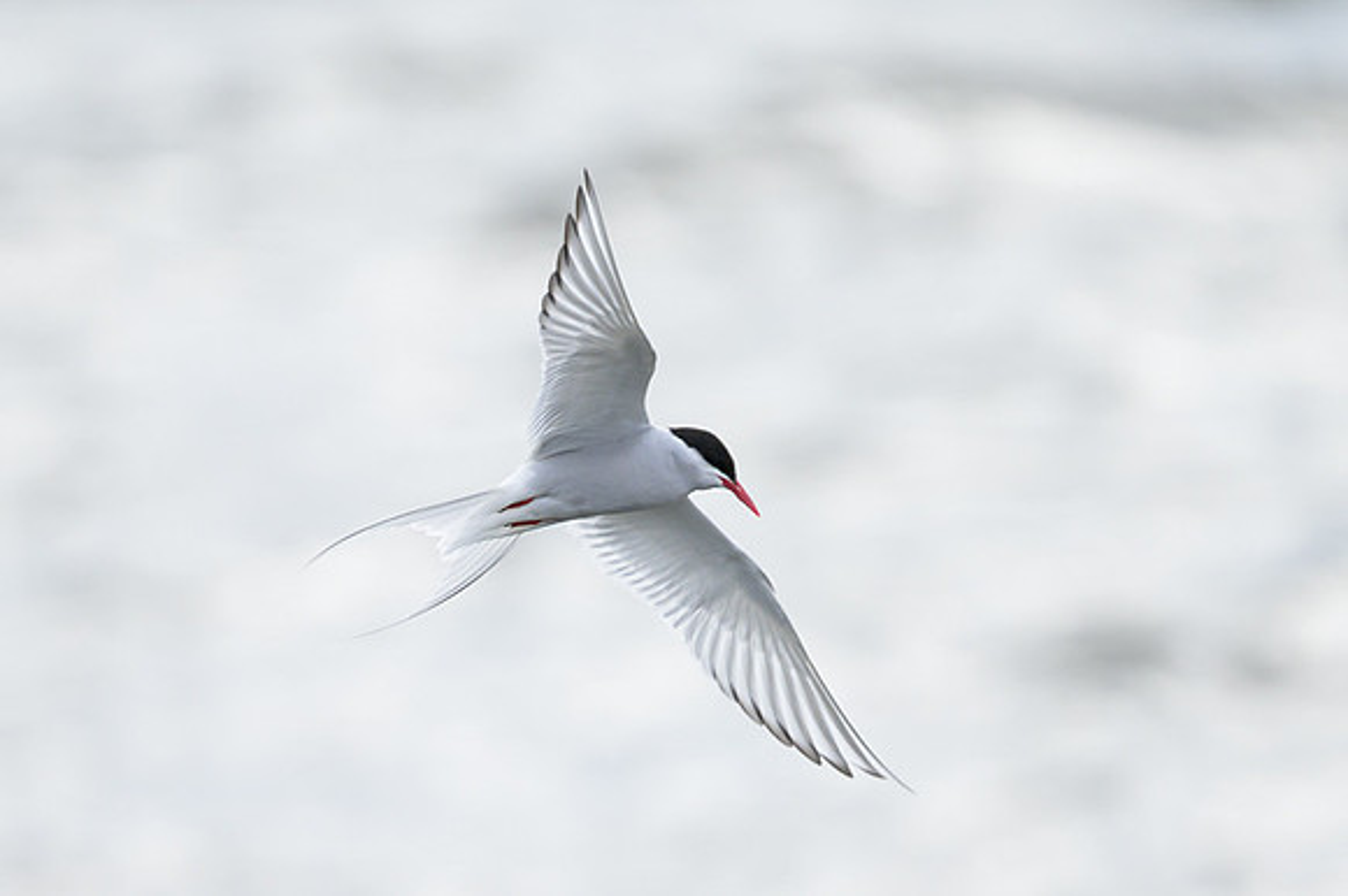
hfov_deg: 1.9
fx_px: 39978
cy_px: 820
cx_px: 446
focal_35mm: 1068
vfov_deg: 1.3
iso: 800
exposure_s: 1/2500
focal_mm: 560
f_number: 4
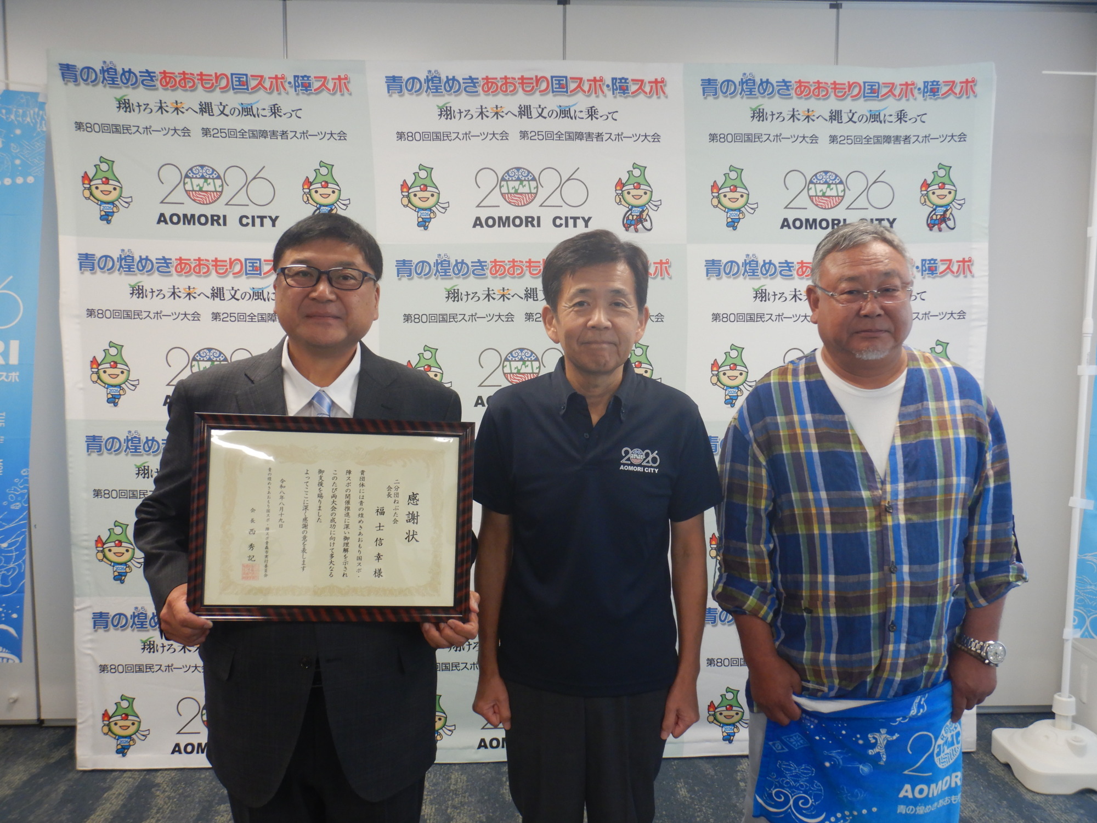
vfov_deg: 41.8
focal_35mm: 34
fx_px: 1077
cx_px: 548
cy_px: 412
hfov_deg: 54.0
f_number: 4.2
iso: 200
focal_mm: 6.1
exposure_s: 1/30
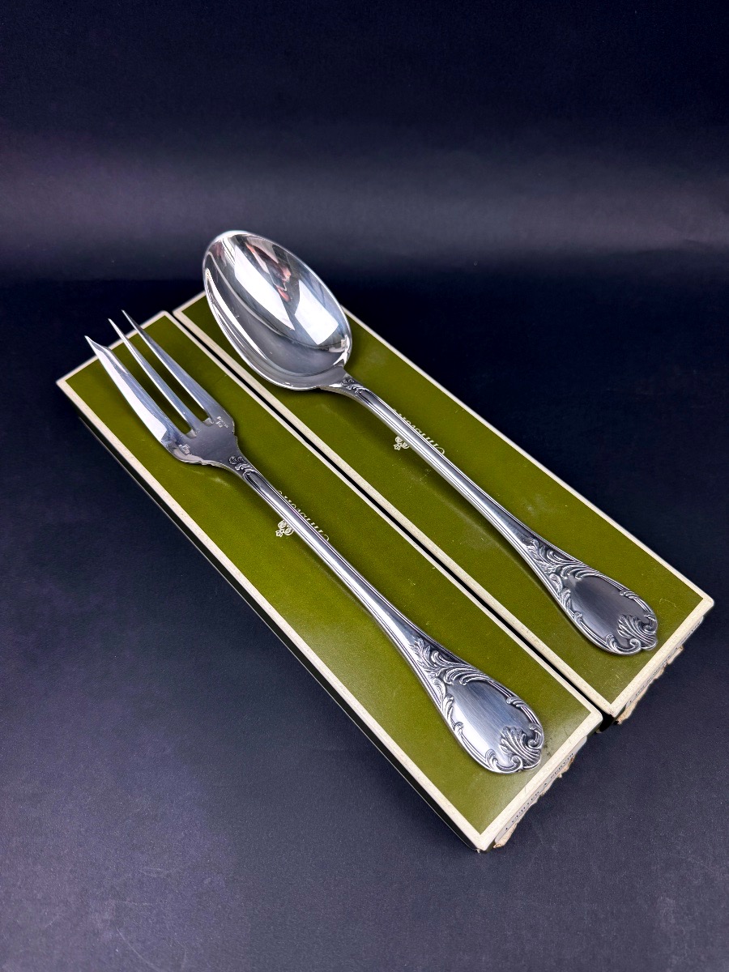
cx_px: 364
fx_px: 674
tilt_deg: -62.3
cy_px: 486
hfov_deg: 56.8
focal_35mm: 24
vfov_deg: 71.6
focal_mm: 6.76
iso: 64
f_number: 1.78
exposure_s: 1/100
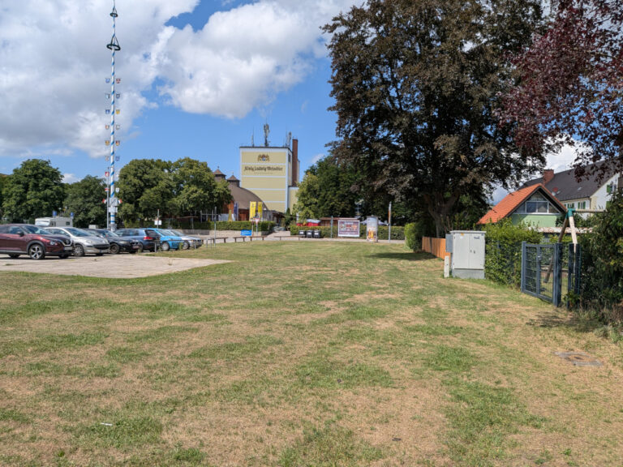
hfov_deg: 71.6
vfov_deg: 56.8
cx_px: 312
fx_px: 432
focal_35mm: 24
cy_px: 234
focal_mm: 4.53
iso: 32
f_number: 1.7
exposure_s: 1/2227
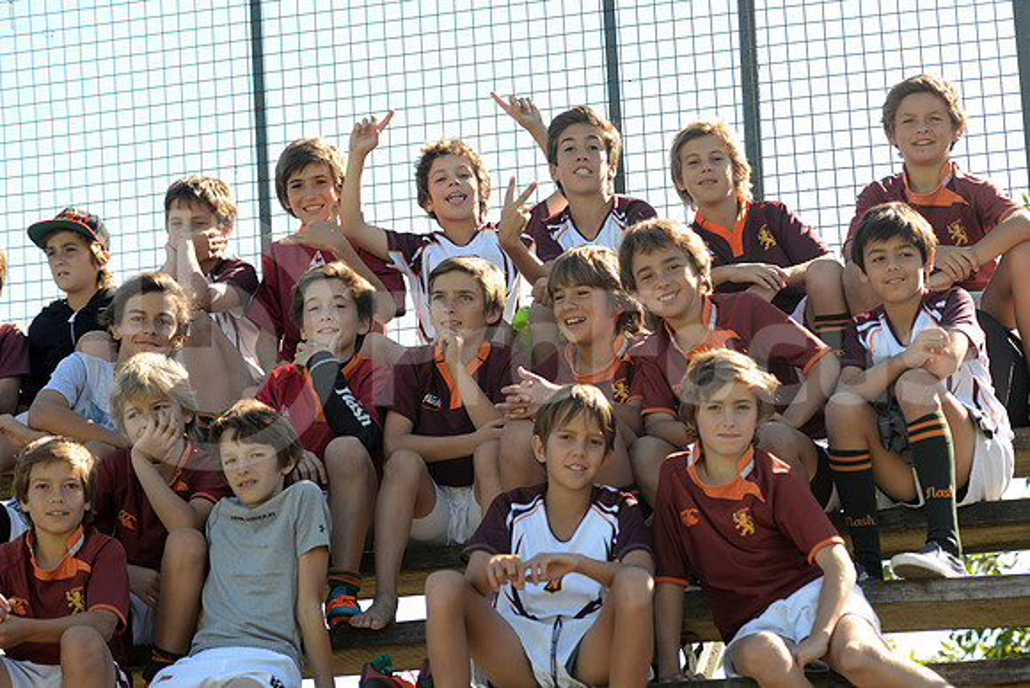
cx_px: 515
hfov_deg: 17.6
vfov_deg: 11.8
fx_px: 3320
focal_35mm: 116
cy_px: 344
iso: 320
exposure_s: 1/400
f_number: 4
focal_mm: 116
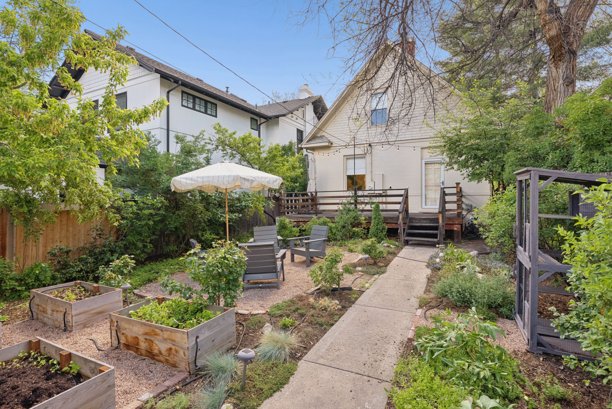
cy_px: 204
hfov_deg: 93.2
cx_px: 306
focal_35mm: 17
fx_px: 289
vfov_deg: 70.5
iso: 640
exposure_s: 1/250
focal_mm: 17
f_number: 9
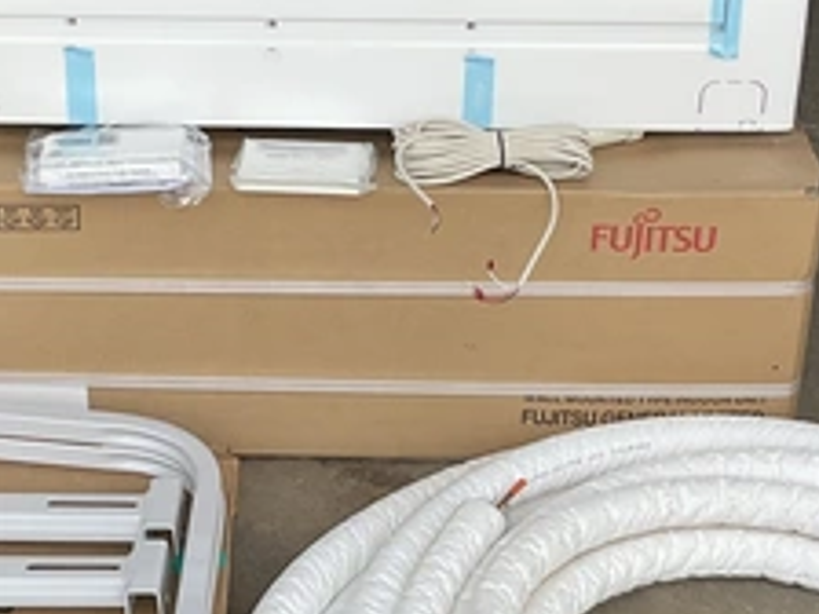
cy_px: 316
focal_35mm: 97
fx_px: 2295
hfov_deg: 20.2
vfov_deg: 15.2
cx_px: 282
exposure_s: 1/469
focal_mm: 3
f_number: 1.8
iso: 25
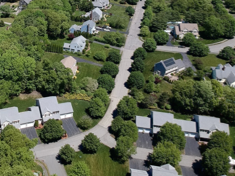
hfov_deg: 41.1
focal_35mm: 44
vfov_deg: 31.6
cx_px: 46
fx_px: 299
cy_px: 24
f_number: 2.6
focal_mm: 4.49
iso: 100
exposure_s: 1/800
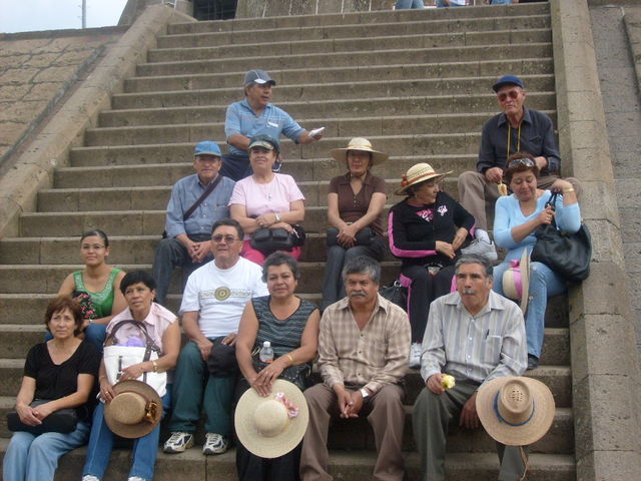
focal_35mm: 52
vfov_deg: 28.0
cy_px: 240
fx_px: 963
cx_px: 320
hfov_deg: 36.8
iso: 80
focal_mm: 8.7
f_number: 3.3
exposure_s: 1/350
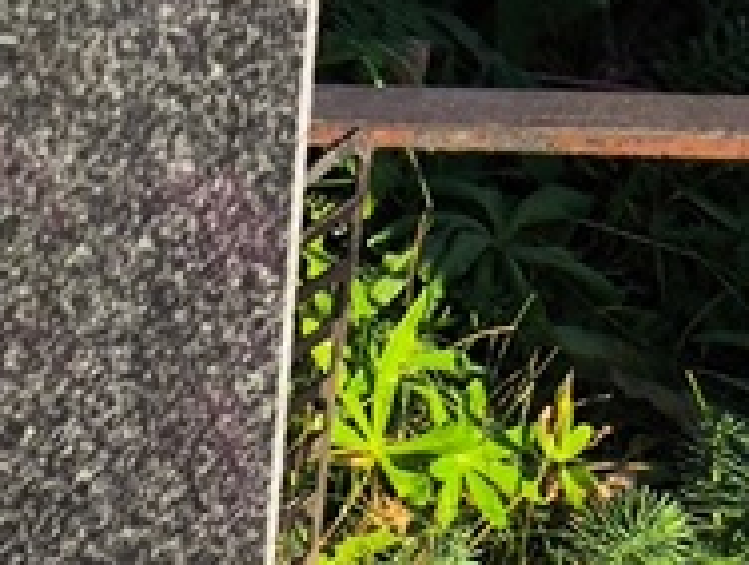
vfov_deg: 7.0
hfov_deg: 8.9
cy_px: -44
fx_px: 4599
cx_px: -639
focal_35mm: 212
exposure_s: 1/877
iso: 50
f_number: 1.7
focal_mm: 4.71
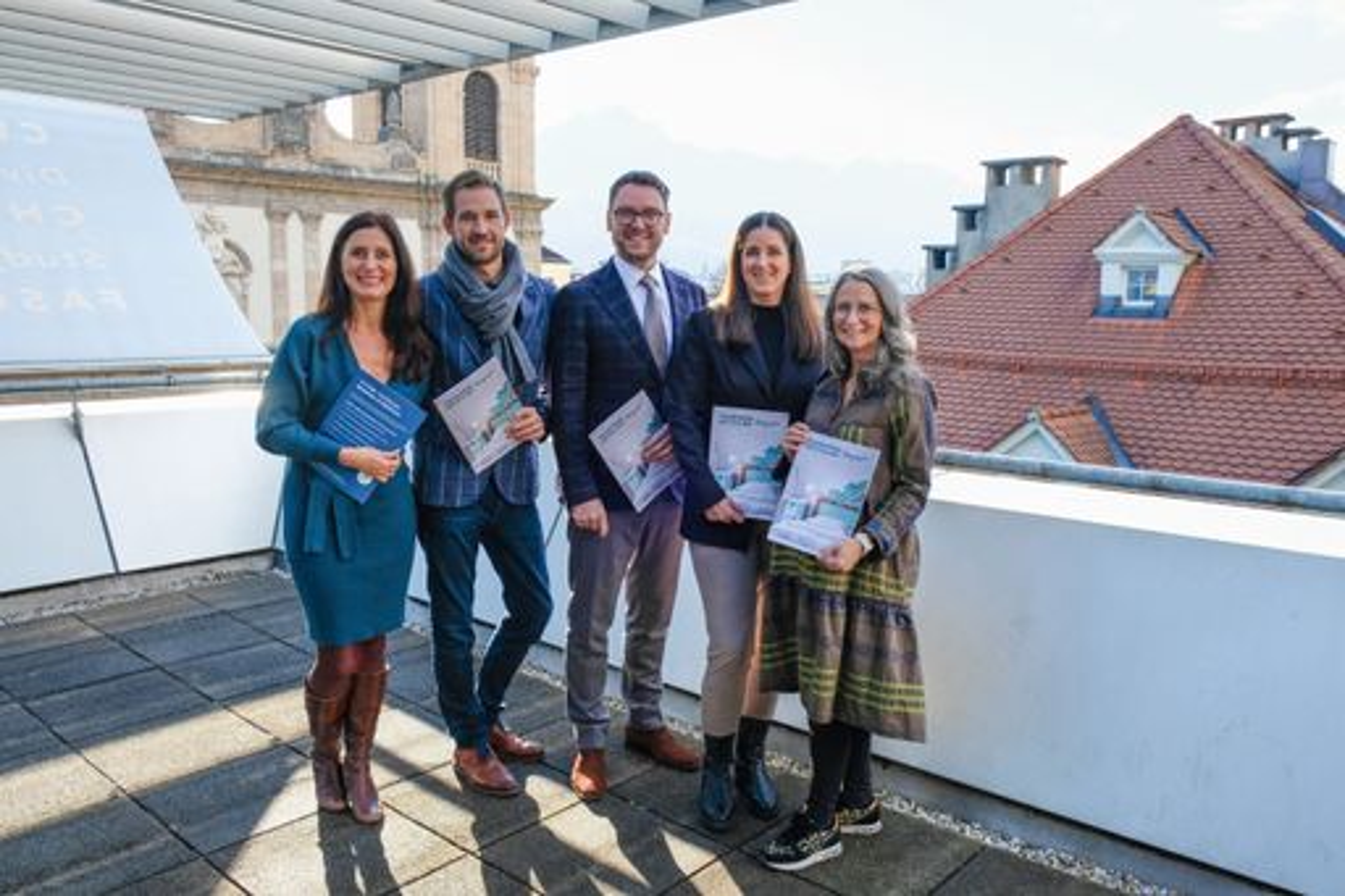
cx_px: 672
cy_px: 448
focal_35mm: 27
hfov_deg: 67.4
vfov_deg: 47.9
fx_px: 1008
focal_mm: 18
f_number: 7.1
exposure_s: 1/150
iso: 400
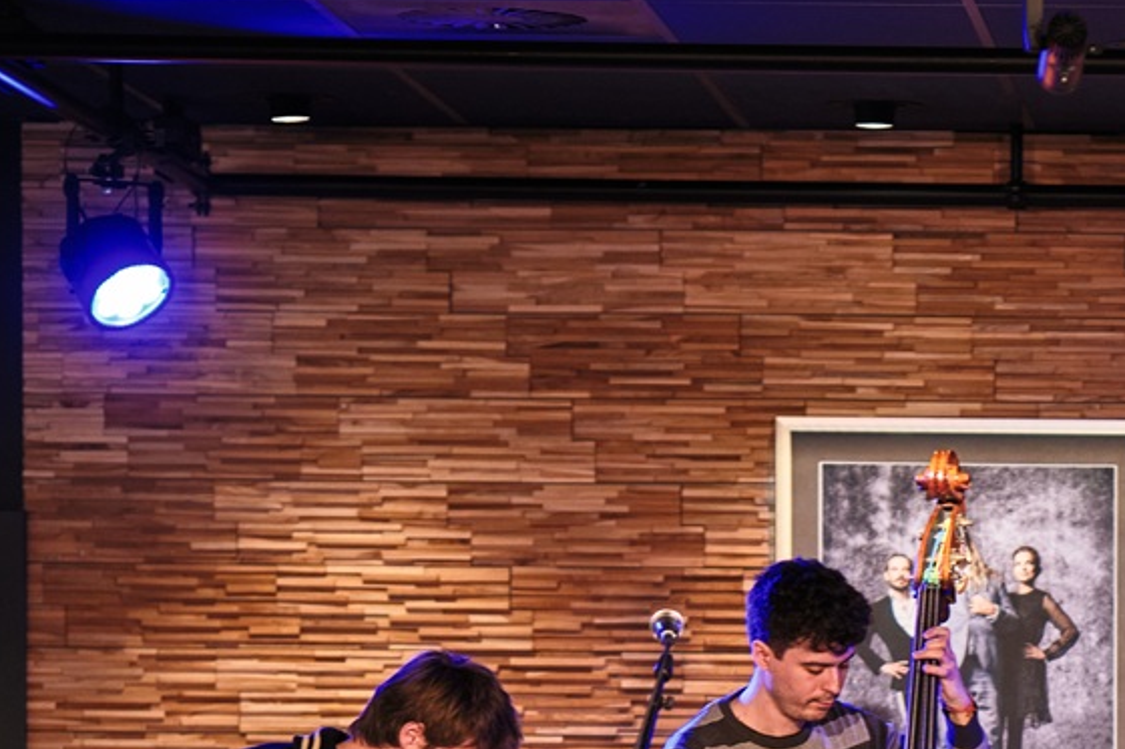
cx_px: 1440
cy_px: 962
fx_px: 7497
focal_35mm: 240
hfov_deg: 8.5
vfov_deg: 5.7
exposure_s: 1/125
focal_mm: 56
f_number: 1.2
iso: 250
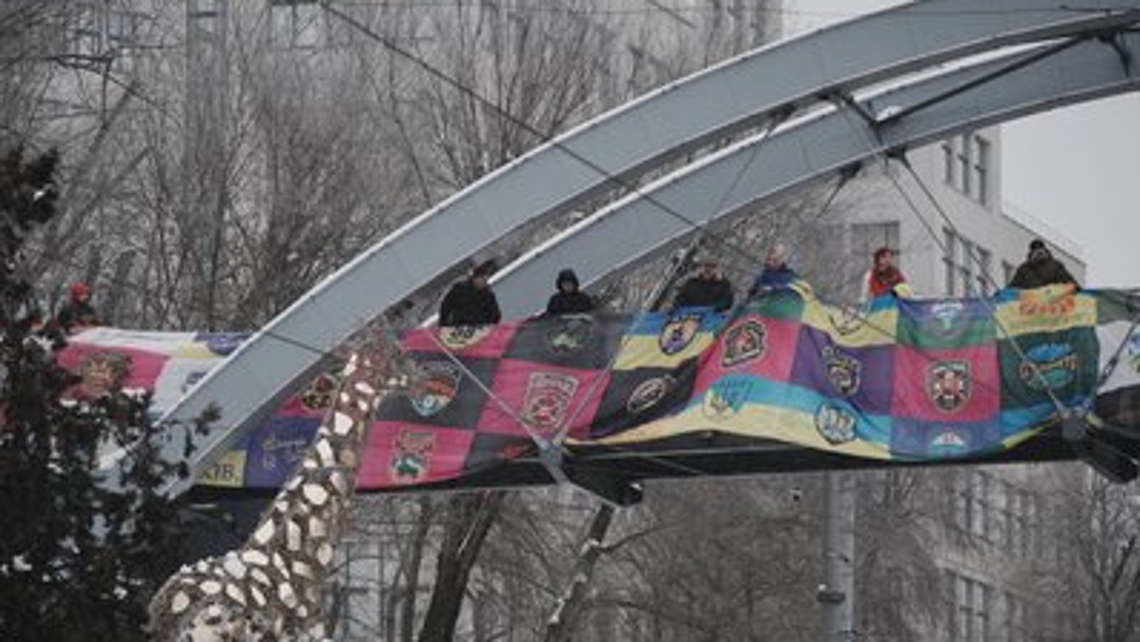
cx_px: 570
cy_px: 298
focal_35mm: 181
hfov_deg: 11.9
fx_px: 5472
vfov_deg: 6.7
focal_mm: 172
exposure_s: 1/400
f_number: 5.6
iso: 100
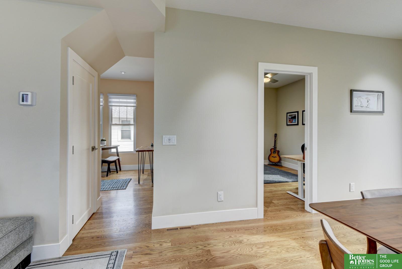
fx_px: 268
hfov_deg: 73.7
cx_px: 201
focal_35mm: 24
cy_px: 134
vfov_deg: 53.2
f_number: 8
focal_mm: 24
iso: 400
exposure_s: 1/25
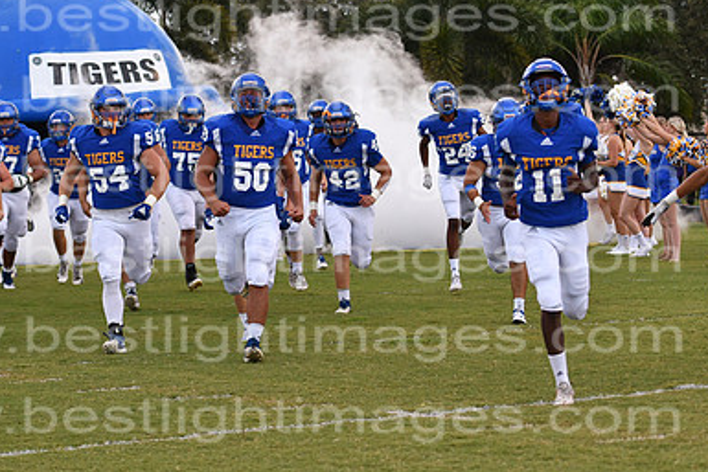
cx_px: 265
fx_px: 3108
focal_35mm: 158
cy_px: 139
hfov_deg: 13.0
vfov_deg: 8.7
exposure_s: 1/1250
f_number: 3.2
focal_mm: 70
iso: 800
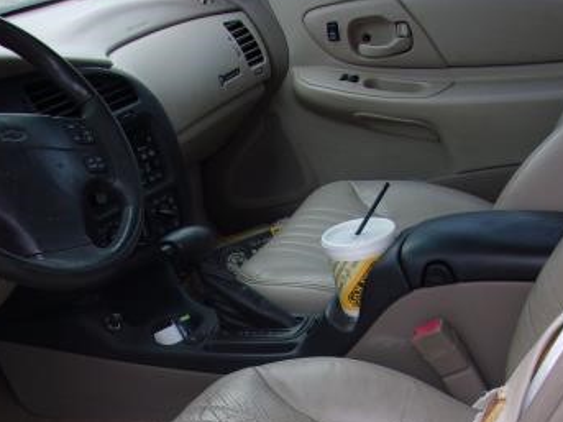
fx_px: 1024
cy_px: 425
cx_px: 217
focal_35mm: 63
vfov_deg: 22.4
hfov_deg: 30.6
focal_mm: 4.9
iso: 80
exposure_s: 1/140
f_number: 3
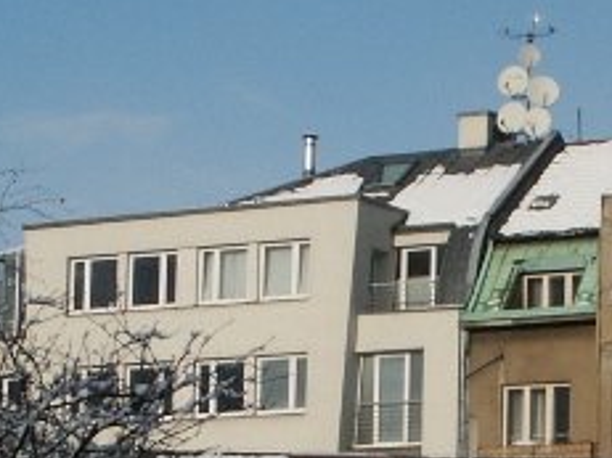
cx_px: 533
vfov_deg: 7.6
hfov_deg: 10.2
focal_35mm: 194
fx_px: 3428
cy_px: 400
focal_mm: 13.05
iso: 100
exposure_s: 1/350
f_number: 9.5
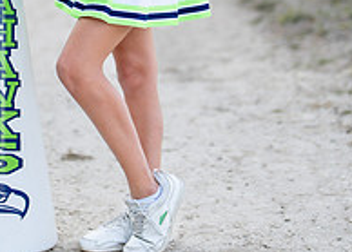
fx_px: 1781
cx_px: 119
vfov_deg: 8.0
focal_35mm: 178
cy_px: -73
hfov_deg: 11.3
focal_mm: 50
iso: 100
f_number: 1.2
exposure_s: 1/1000
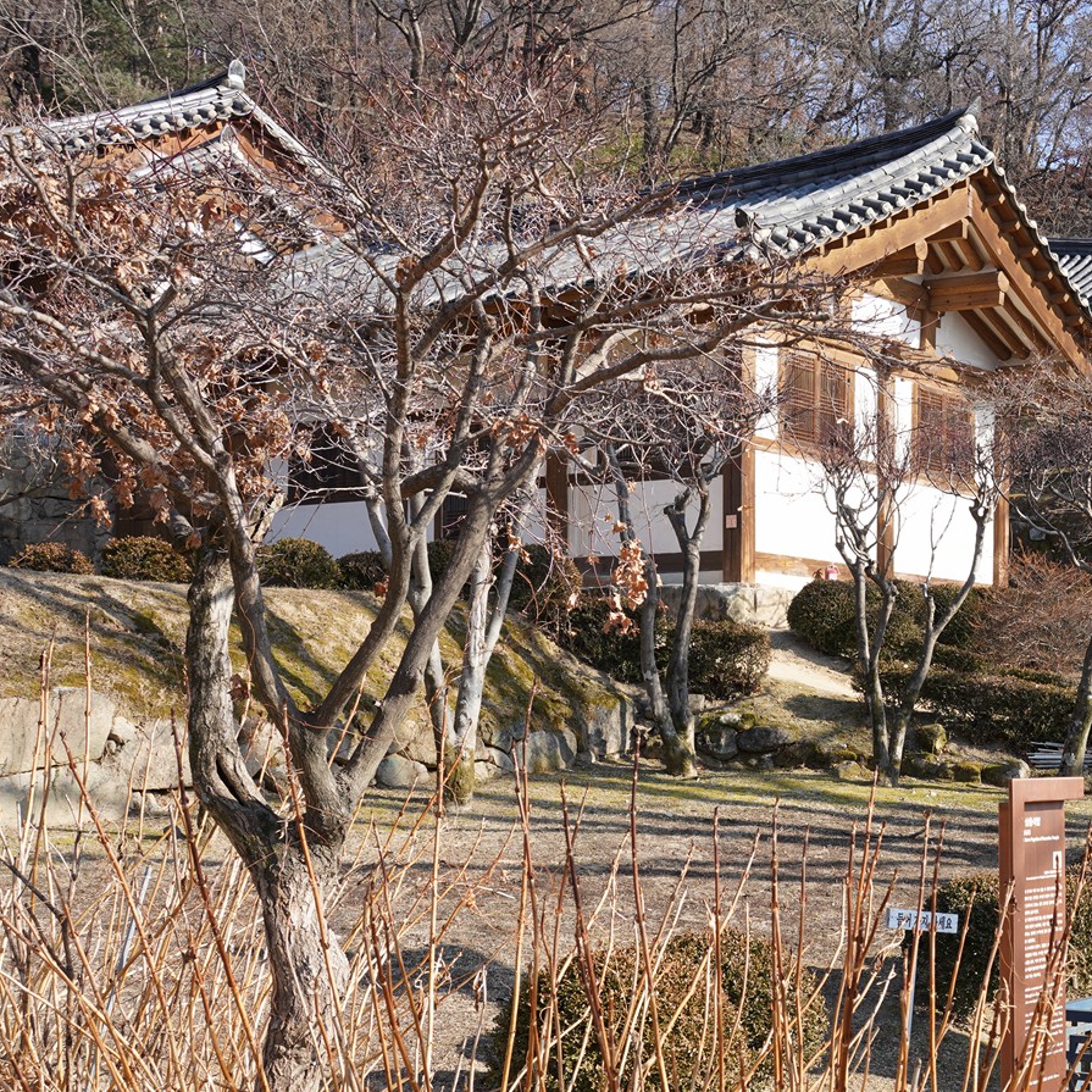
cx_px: 1171
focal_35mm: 57
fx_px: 2034
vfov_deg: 29.8
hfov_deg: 27.7
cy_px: 739
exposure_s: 1/100
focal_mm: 30
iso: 100
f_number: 8
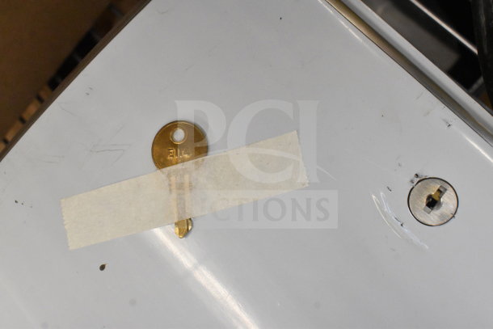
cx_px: 246
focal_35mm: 42
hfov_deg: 46.4
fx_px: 575
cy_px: 164
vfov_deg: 31.9
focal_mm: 28
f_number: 10
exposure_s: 1/400
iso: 6400
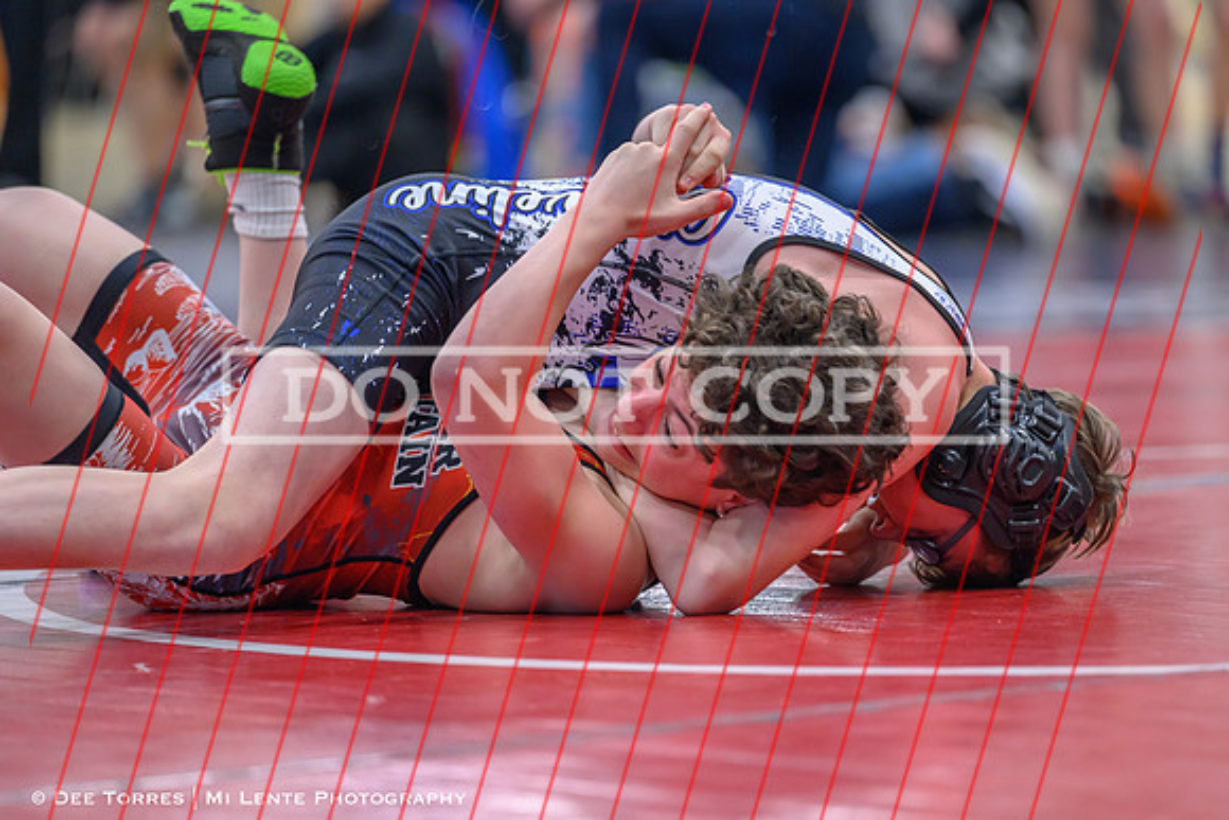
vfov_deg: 5.9
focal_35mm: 234
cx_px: 685
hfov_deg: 8.8
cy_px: 386
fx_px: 8007
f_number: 2.8
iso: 2500
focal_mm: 200
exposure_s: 1/640
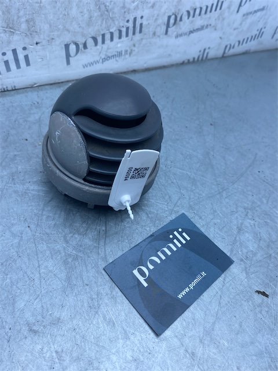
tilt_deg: -45.6
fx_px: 278
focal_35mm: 26
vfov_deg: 67.3
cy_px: 186
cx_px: 139
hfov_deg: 53.1
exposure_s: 1/788
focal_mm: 4.25
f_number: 1.8
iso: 32
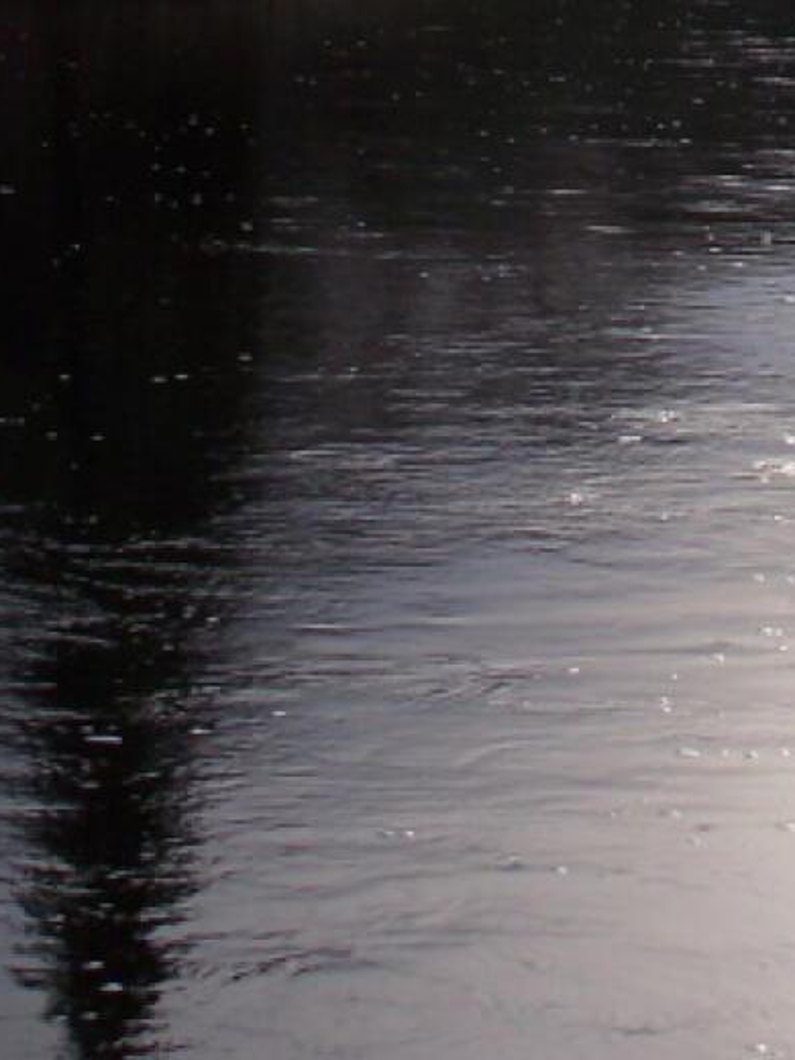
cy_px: -256
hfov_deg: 9.5
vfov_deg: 12.4
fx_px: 4746
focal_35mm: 155
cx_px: 775
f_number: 4.5
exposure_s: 1/1000
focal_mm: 9.8
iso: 80
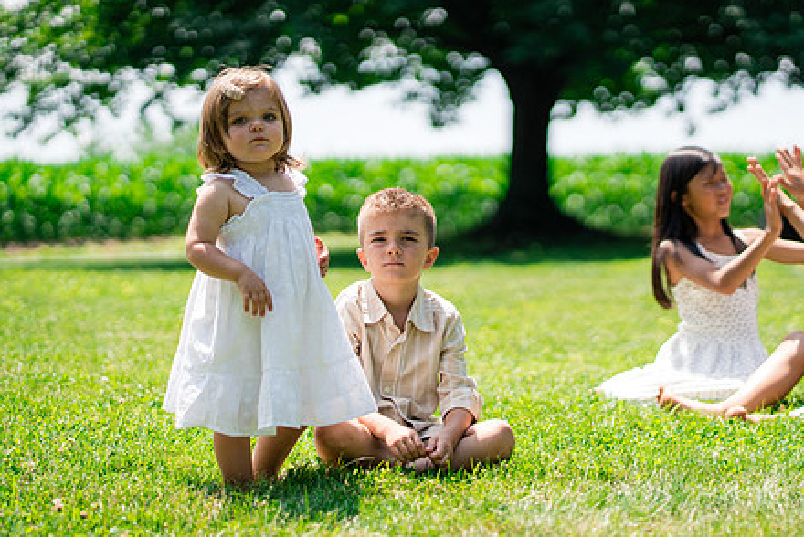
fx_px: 2503
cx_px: 499
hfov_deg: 18.2
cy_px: 284
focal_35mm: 112
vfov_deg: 12.3
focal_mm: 85
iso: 320
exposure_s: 1/6400
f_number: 2
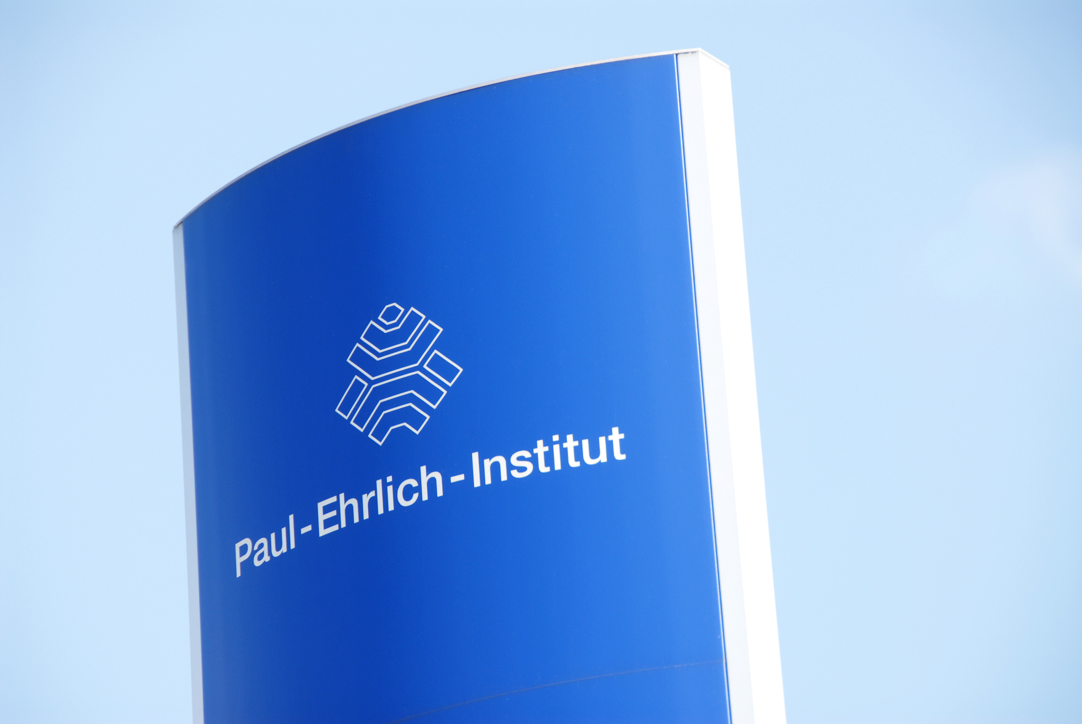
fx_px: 6094
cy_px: 362
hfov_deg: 10.1
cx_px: 541
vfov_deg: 6.8
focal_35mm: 202
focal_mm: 135
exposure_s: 1/160
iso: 100
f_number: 6.3
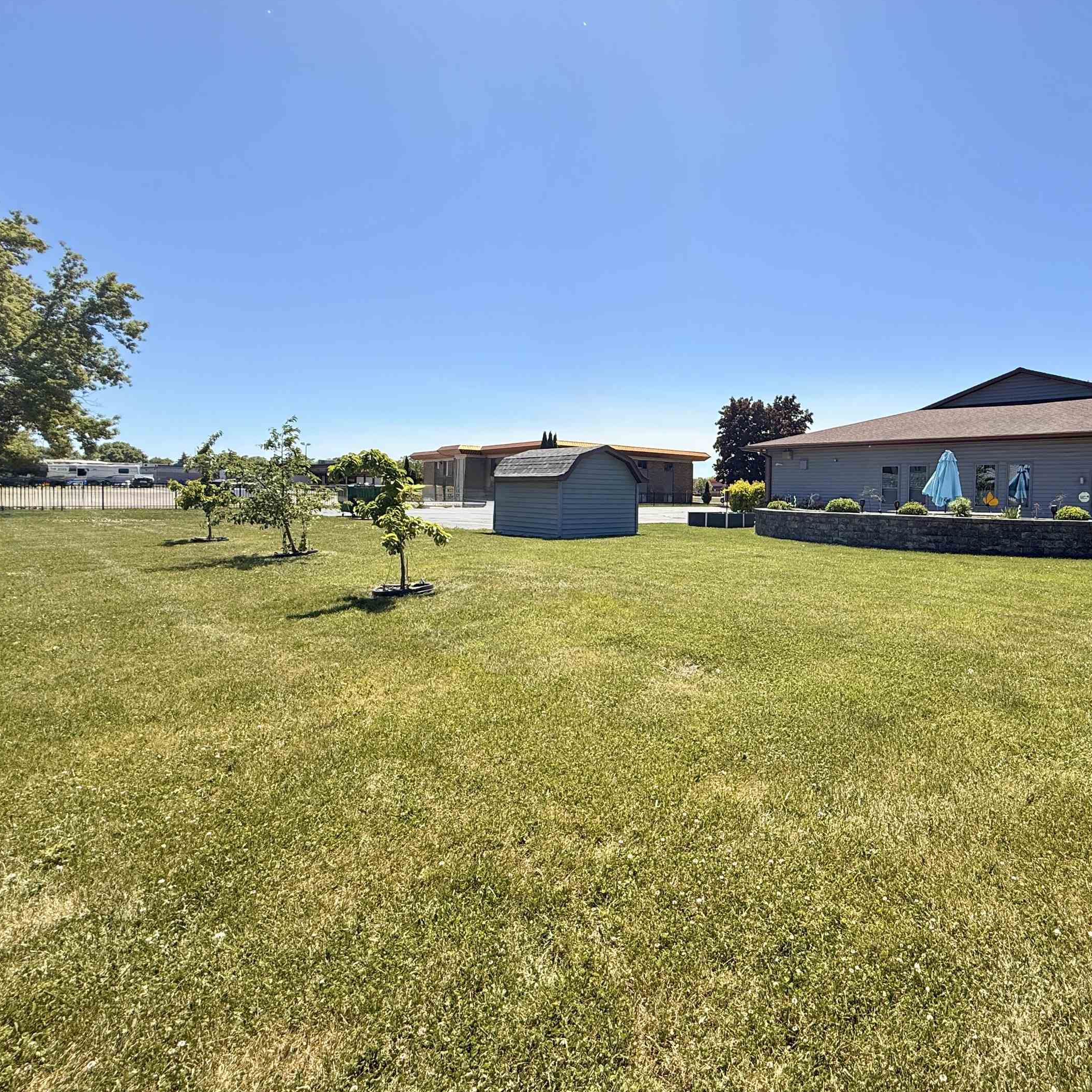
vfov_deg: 80.6
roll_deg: -2.2
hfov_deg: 78.2
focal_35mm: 18
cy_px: 510
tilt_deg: -0.6
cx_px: 724
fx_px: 642
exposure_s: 1/1656
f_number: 2.2
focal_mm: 2.22
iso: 50
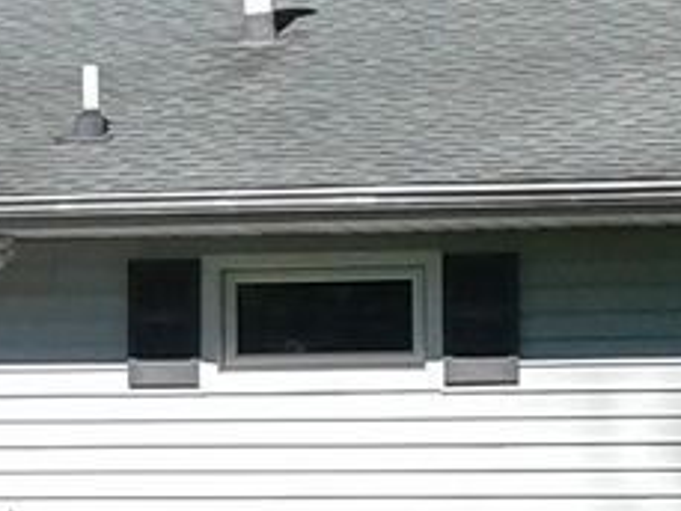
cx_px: -101
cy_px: 432
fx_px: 4252
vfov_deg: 6.9
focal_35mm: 216
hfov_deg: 9.1
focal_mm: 3.3
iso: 50
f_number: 2.2
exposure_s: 1/1703
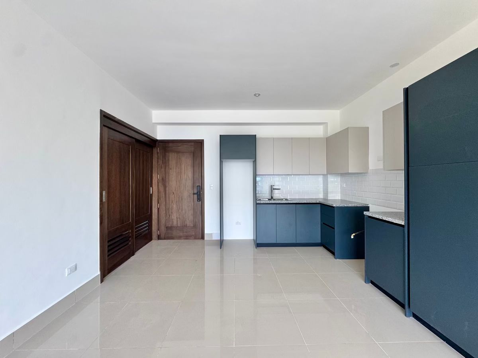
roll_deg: -0.1
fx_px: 193
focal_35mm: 14
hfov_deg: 102.1
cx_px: 239
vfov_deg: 85.7
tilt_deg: -0.2
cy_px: 179
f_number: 2.2
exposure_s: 1/99
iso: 125
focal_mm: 2.22
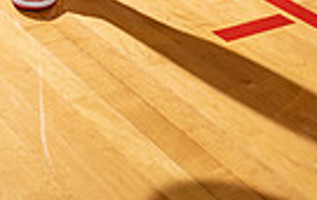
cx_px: 143
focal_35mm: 105
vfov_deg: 10.6
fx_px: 909
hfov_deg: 19.8
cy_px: -294
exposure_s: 1/250
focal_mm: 31
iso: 800
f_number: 5.6
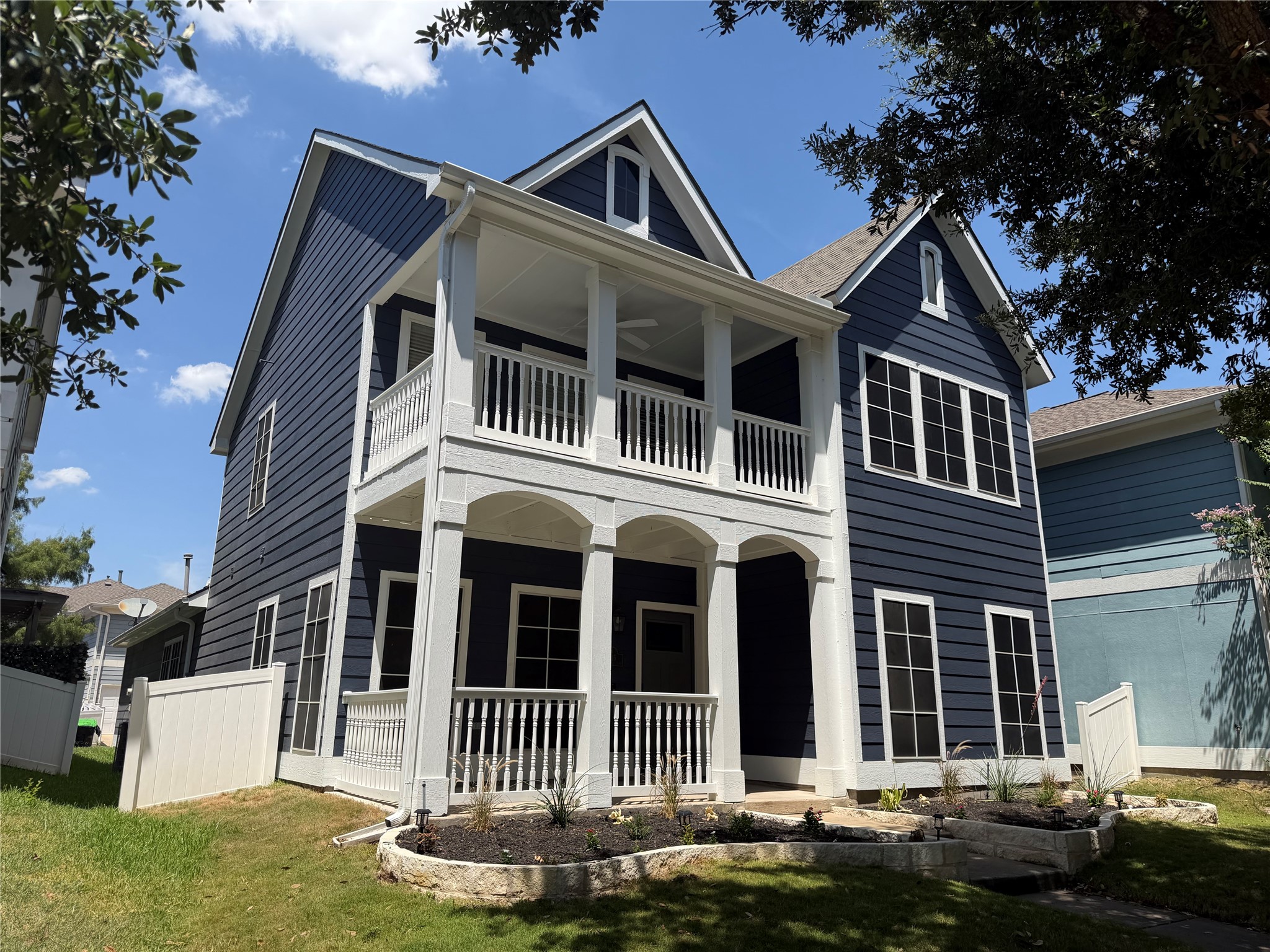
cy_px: 476
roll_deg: -0.3
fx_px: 881
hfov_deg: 71.6
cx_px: 635
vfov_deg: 56.8
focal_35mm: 24
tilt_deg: +14.8
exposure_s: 1/4673
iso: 80
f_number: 1.78
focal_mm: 6.76
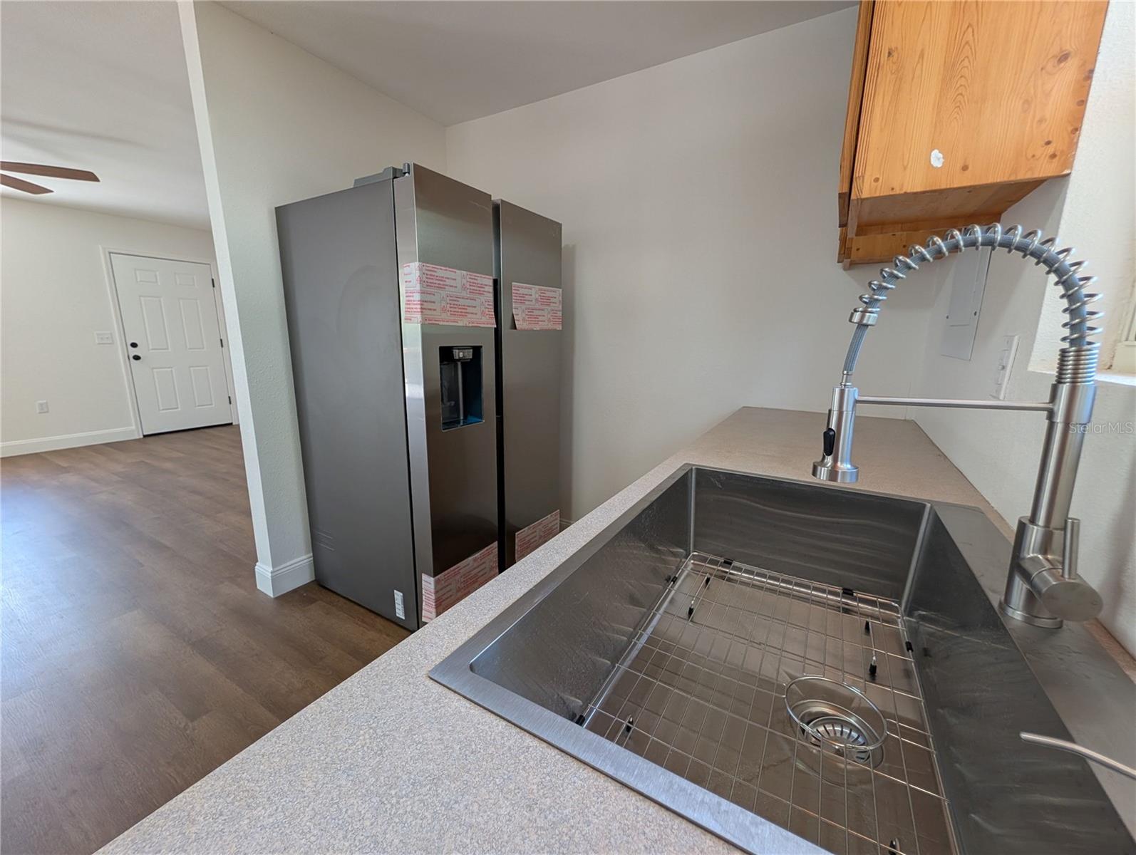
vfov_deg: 94.6
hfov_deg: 110.5
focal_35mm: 12
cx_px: 568
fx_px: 394
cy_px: 428
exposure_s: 1/101
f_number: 1.7
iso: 91
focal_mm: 2.02
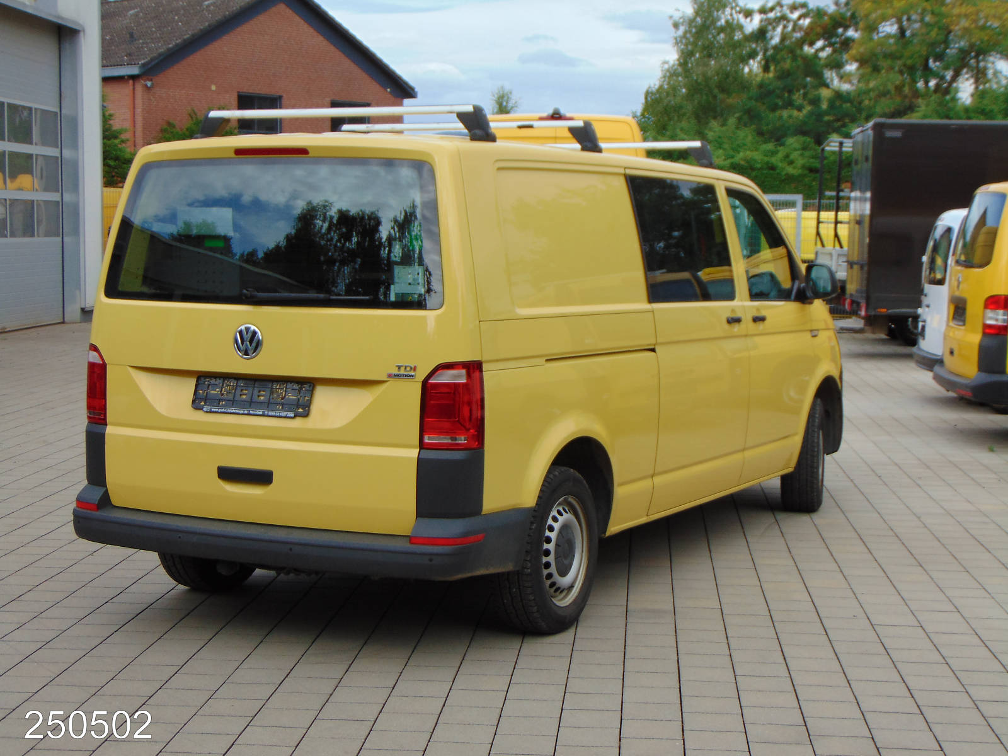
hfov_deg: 32.2
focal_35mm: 60
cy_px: 378
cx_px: 504
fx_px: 1747
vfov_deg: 24.4
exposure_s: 1/640
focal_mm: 10.8
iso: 80
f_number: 3.6
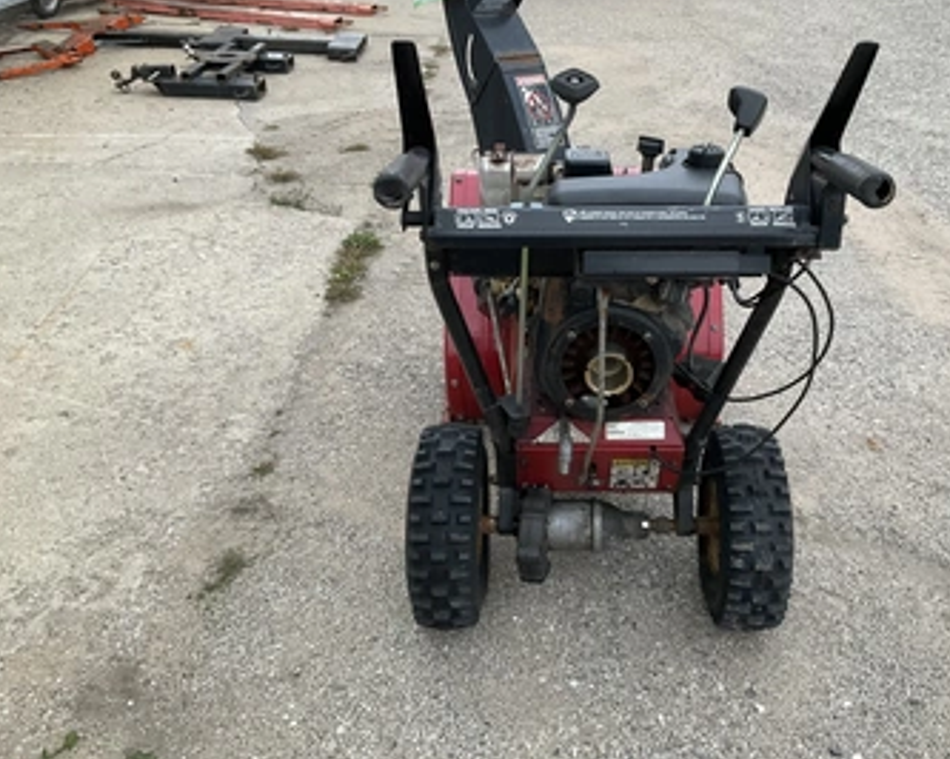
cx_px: 556
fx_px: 955
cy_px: 354
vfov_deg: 43.3
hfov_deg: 52.6
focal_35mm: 34
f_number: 1.8
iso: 64
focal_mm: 3
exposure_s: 1/122
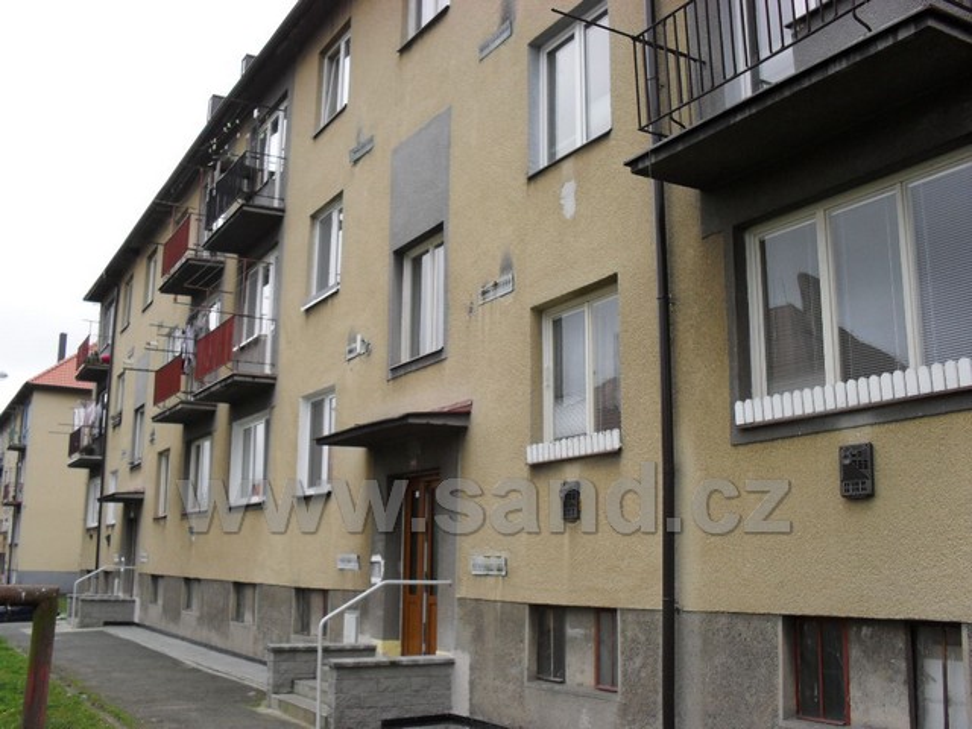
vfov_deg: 40.7
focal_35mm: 35
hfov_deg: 52.6
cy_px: 364
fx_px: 983
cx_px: 486
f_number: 3.2
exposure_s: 1/180
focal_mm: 6.3
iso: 100
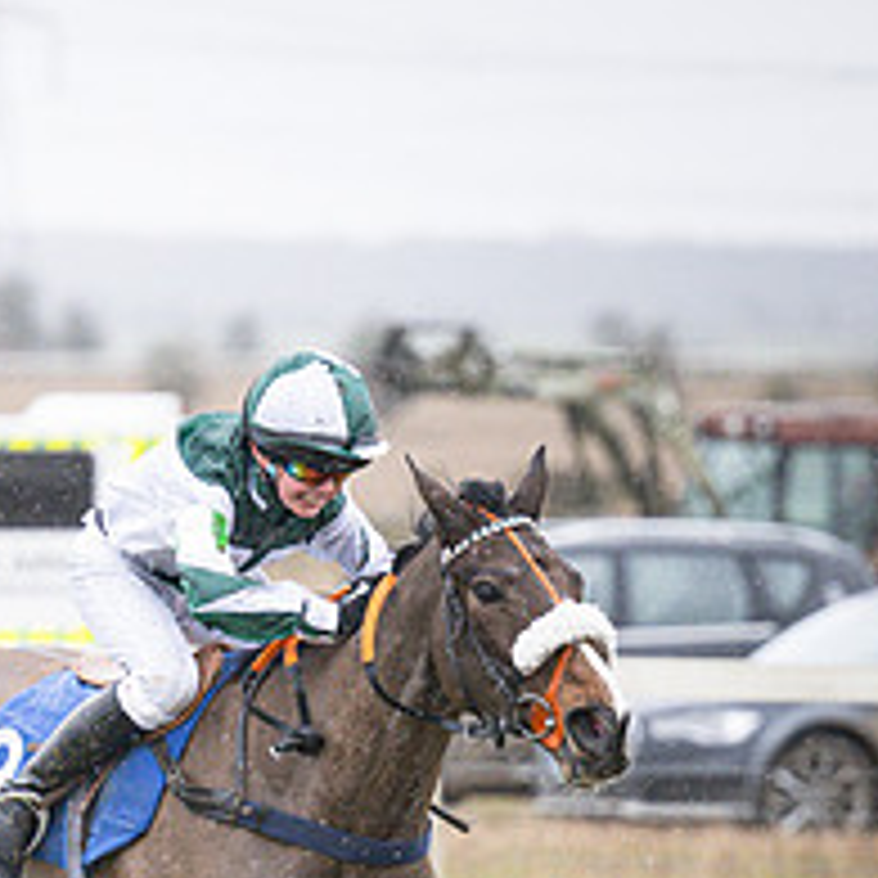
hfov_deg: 3.7
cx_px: 227
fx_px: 13745
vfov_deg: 3.7
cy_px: 986
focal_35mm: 479
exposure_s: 1/1000
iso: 1250
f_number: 2.8
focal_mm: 140
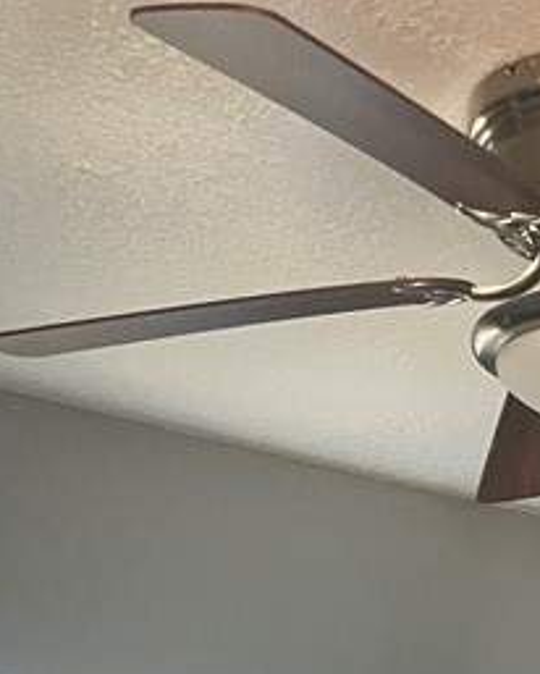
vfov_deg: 16.1
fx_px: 2015
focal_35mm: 101
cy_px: 1209
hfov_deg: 15.2
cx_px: 438
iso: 500
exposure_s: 1/41
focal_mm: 5.1
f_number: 1.6
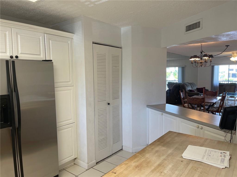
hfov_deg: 67.3
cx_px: 118
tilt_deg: -6.3
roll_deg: +0.3
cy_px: 88
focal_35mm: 26
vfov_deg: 53.1
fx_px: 178
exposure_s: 1/60
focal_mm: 5.1
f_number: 1.6
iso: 80
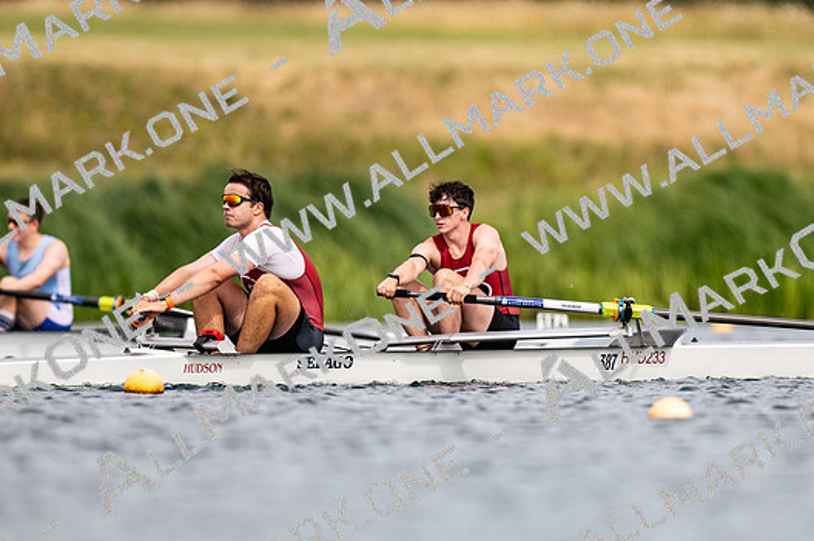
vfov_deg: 1.4
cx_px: 409
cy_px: 281
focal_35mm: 989
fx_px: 22341
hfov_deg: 2.1
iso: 250
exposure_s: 1/2500
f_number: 4
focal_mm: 600
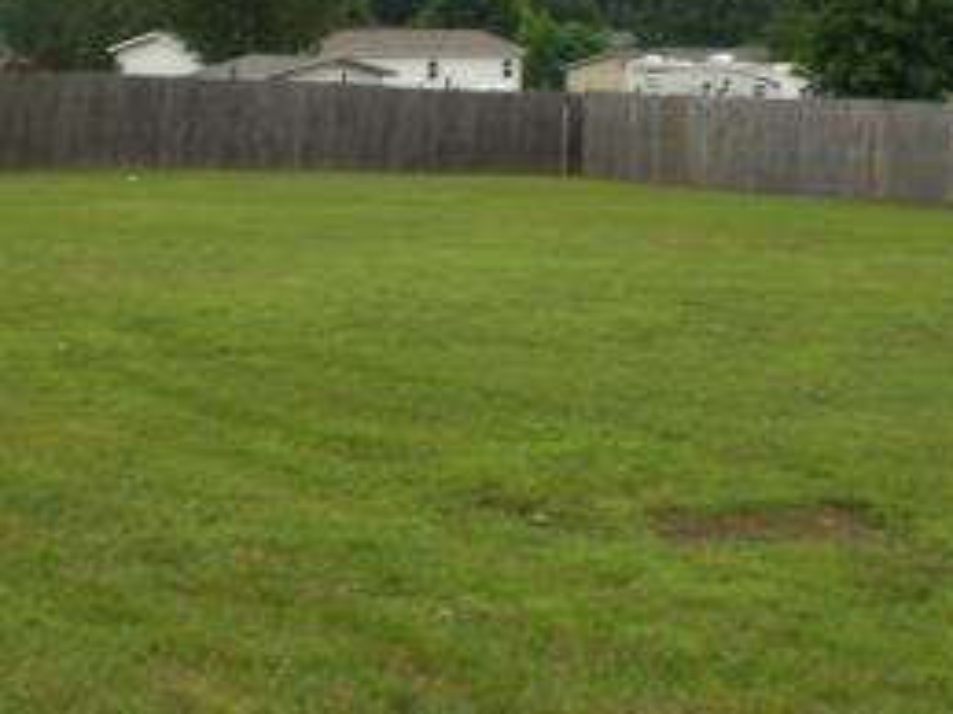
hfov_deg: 20.9
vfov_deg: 15.6
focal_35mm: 94
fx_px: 2587
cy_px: 151
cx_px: 530
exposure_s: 1/200
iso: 50
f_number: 4.4
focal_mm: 6.3
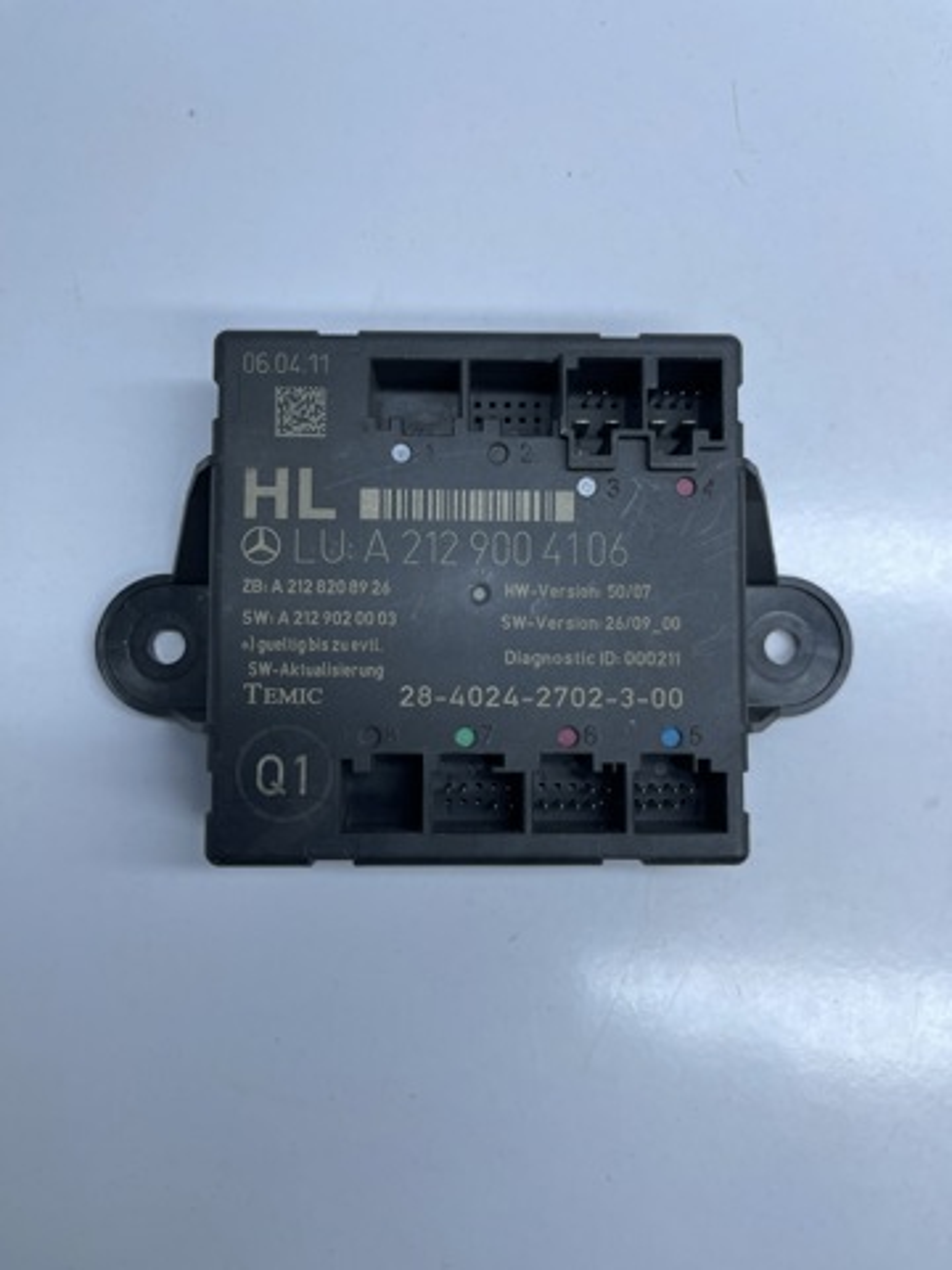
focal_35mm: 25
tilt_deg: -87.1
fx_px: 917
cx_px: 476
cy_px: 635
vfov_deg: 69.4
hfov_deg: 54.9
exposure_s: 1/908
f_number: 1.6
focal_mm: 5.1
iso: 32
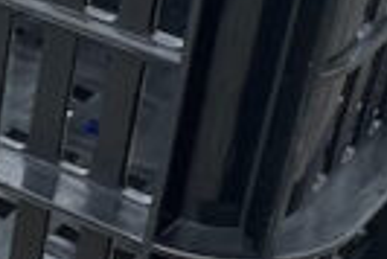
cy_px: 137
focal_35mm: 188
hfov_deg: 10.5
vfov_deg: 7.3
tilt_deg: -32.7
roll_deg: +2.3
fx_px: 2023
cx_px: -192
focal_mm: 6.86
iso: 100
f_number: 1.78
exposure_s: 1/121
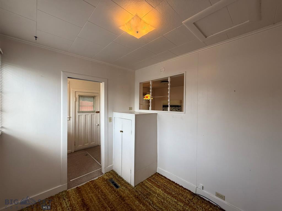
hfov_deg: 102.1
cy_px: 106
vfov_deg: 85.7
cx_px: 141
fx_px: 114
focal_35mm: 14
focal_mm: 2.22
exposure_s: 1/120
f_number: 2.2
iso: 125
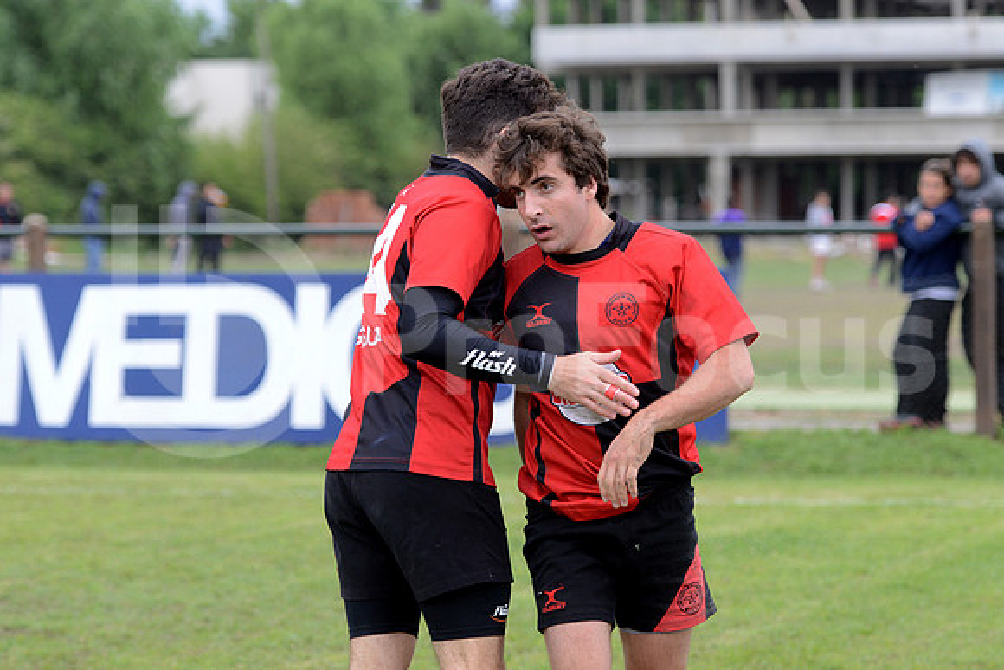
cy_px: 335
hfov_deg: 15.2
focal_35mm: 135
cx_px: 502
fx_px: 3766
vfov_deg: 10.2
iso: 800
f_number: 4
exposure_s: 1/500
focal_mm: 135
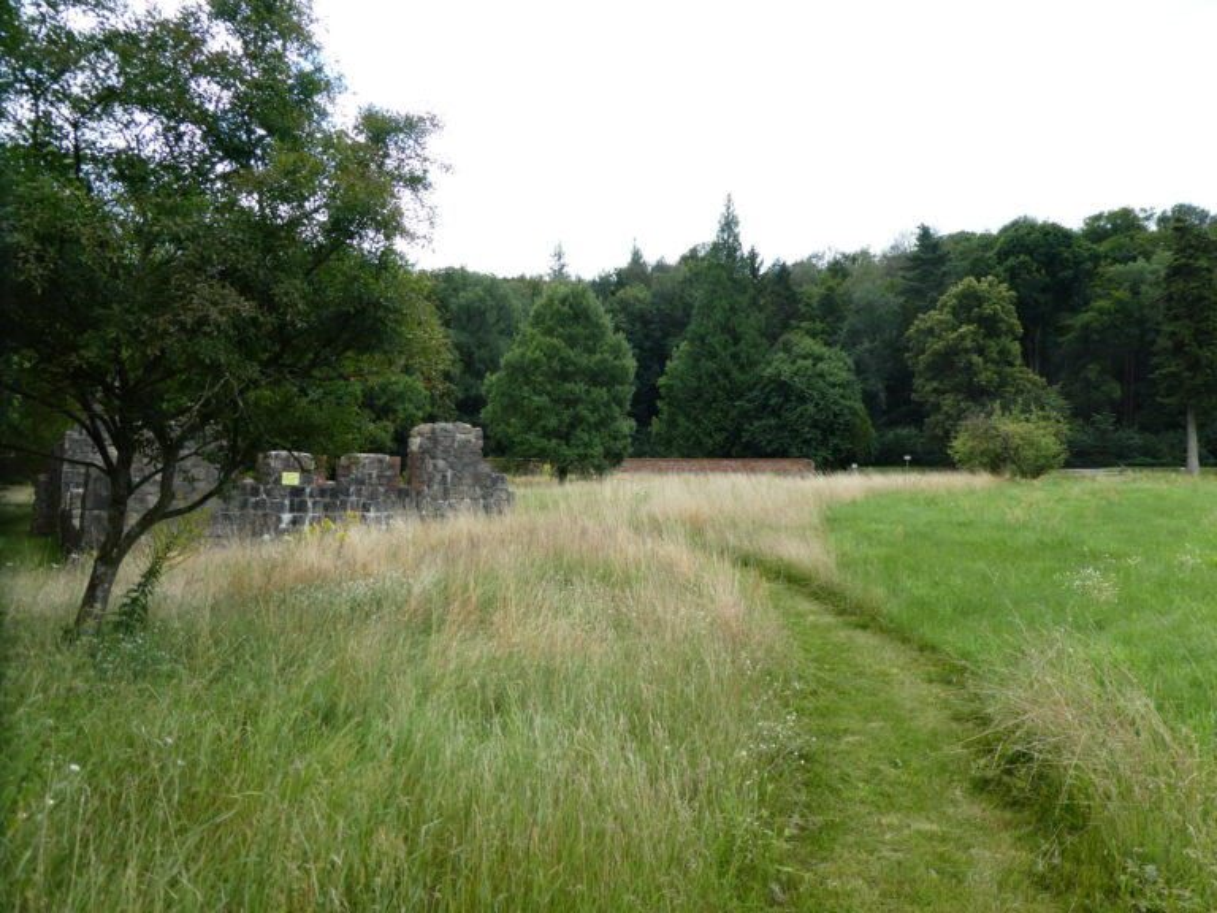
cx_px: 608
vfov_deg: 56.8
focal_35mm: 24
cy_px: 456
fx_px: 844
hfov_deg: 71.6
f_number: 3.3
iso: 80
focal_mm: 4.3
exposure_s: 1/320
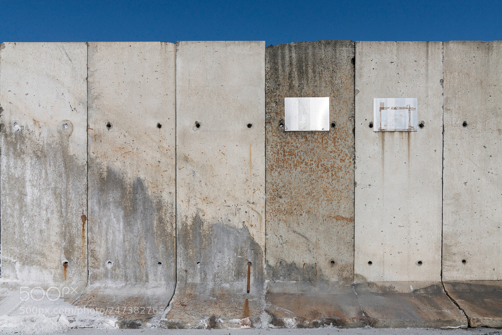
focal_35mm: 25
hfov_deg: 71.5
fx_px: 349
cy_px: 168
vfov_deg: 51.3
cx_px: 251
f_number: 14
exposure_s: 1/1600
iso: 400
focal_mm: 25
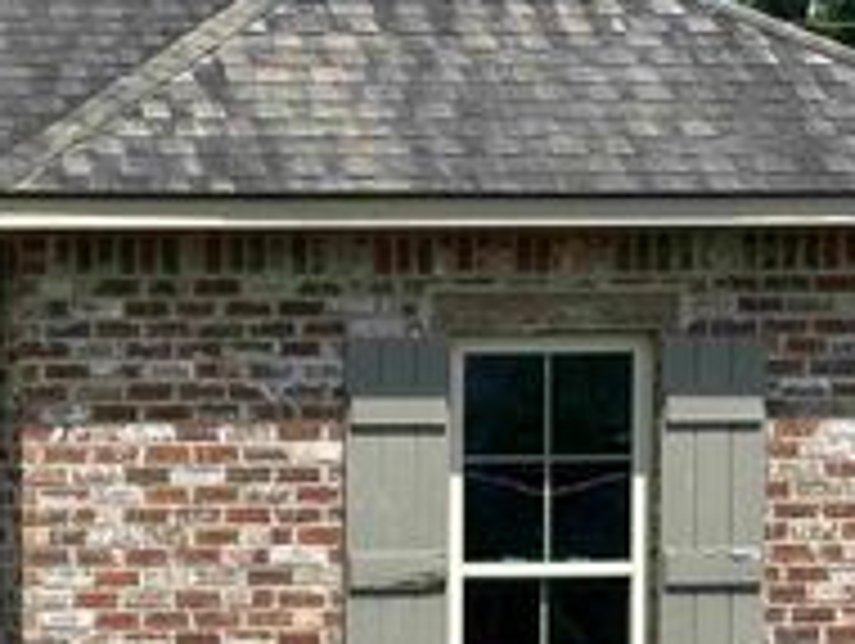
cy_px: 615
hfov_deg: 15.2
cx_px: -86
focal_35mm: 126
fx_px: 3116
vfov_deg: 11.7
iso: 64
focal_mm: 6.86
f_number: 1.78
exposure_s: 1/2469
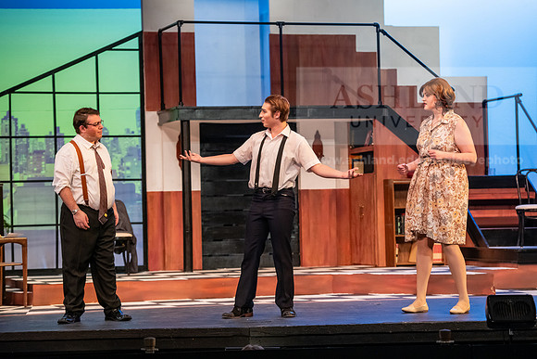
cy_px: 180
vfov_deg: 12.5
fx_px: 1641
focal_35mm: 110
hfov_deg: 18.6
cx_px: 268
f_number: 3.5
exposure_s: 1/200
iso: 2500
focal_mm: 110
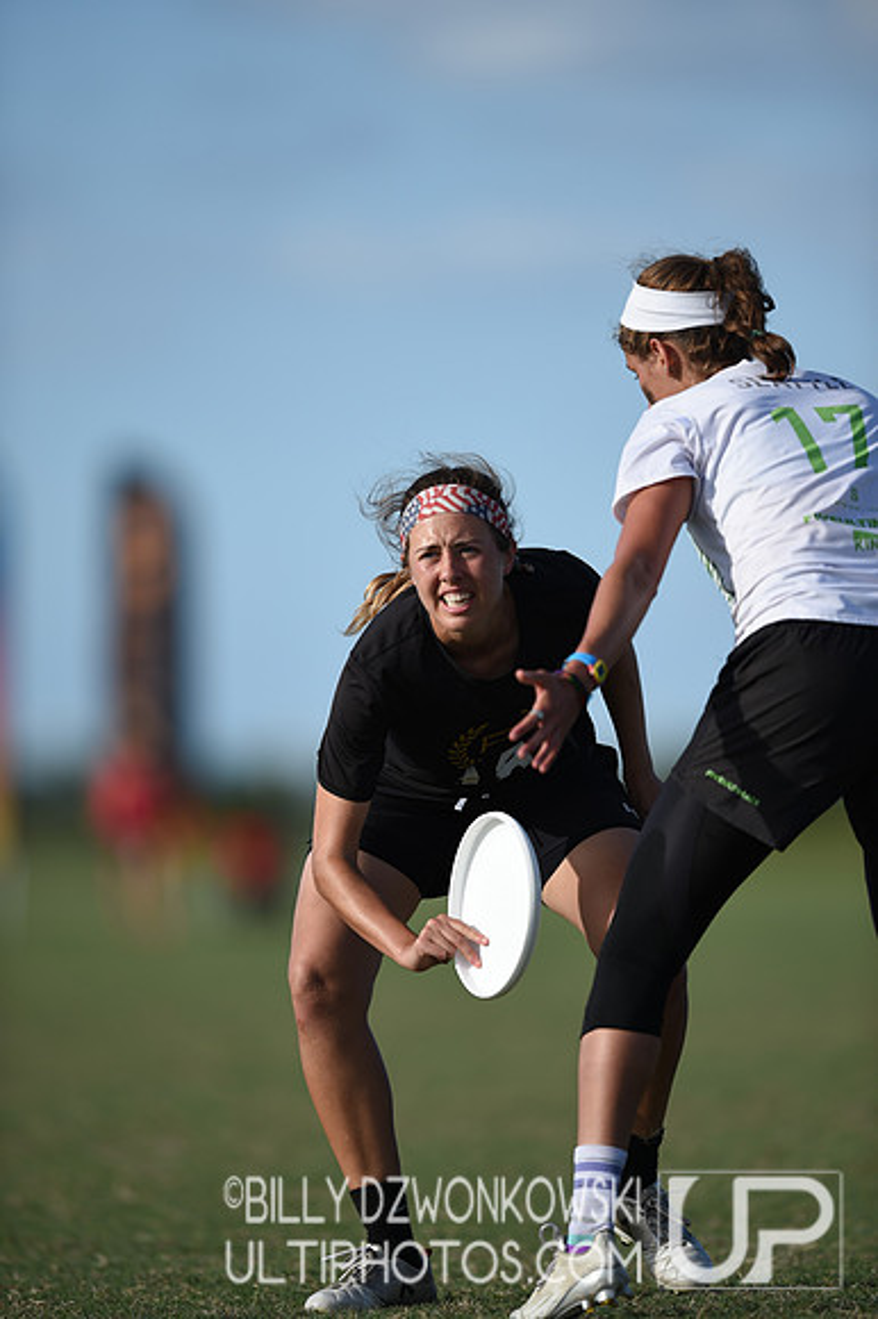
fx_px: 14650
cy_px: 660
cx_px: 439
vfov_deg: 5.2
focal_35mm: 400
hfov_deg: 3.4
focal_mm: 400
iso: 100
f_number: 2.8
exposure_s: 1/2000
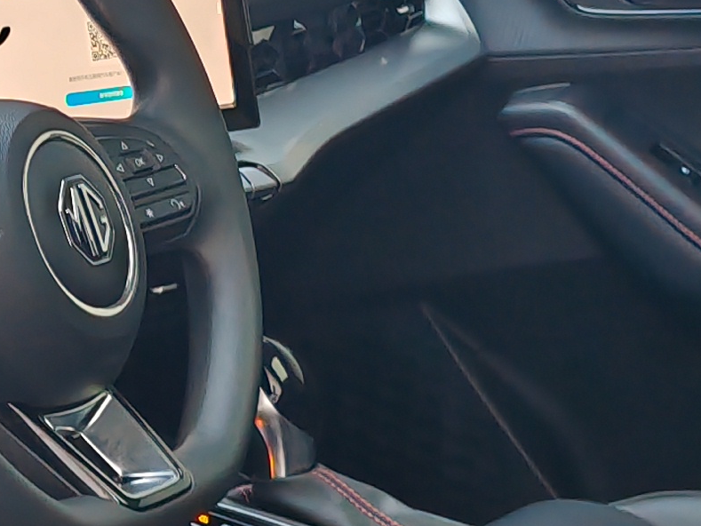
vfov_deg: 10.6
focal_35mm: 138
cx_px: -673
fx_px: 2795
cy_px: 565
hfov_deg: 12.6
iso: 80
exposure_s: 1/50
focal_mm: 7.62
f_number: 1.6
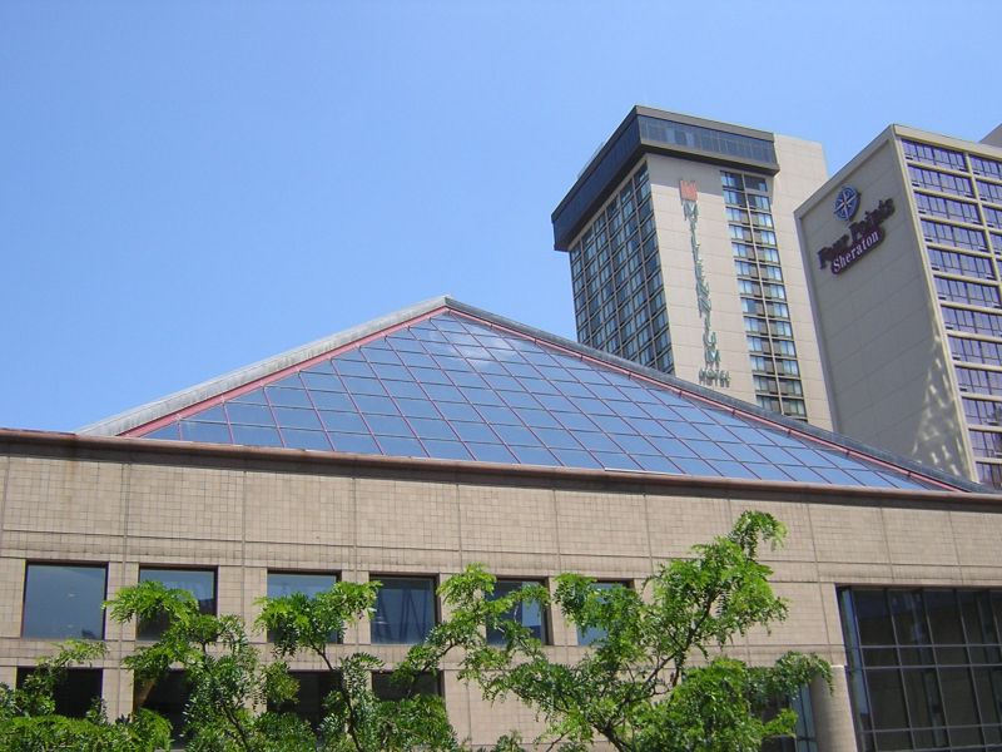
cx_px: 501
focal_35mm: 36
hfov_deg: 51.4
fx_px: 1042
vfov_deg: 39.7
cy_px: 376
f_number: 5.2
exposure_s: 1/267
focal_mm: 4.7
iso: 100
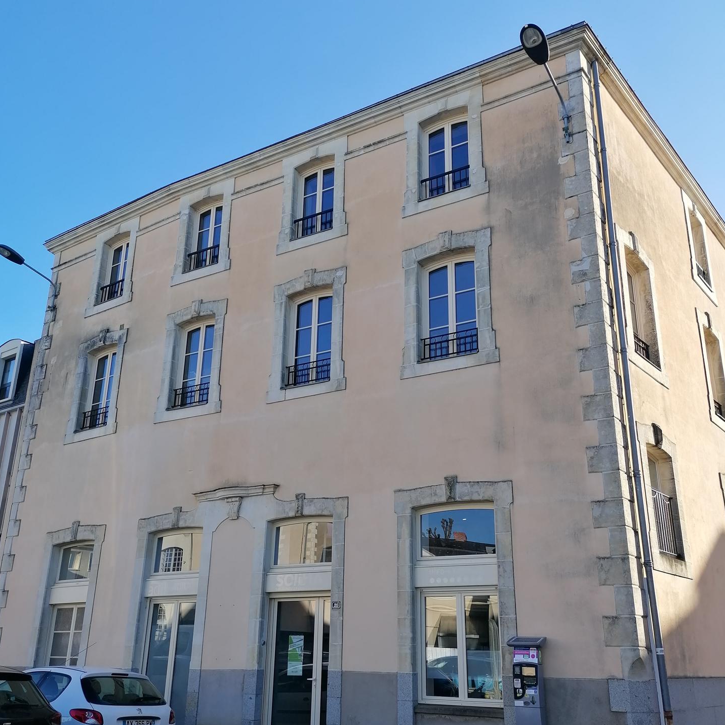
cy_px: 413
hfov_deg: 51.1
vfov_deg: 50.9
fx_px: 758
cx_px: 363
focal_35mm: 32
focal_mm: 4.75
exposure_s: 1/662
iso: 50
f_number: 1.8
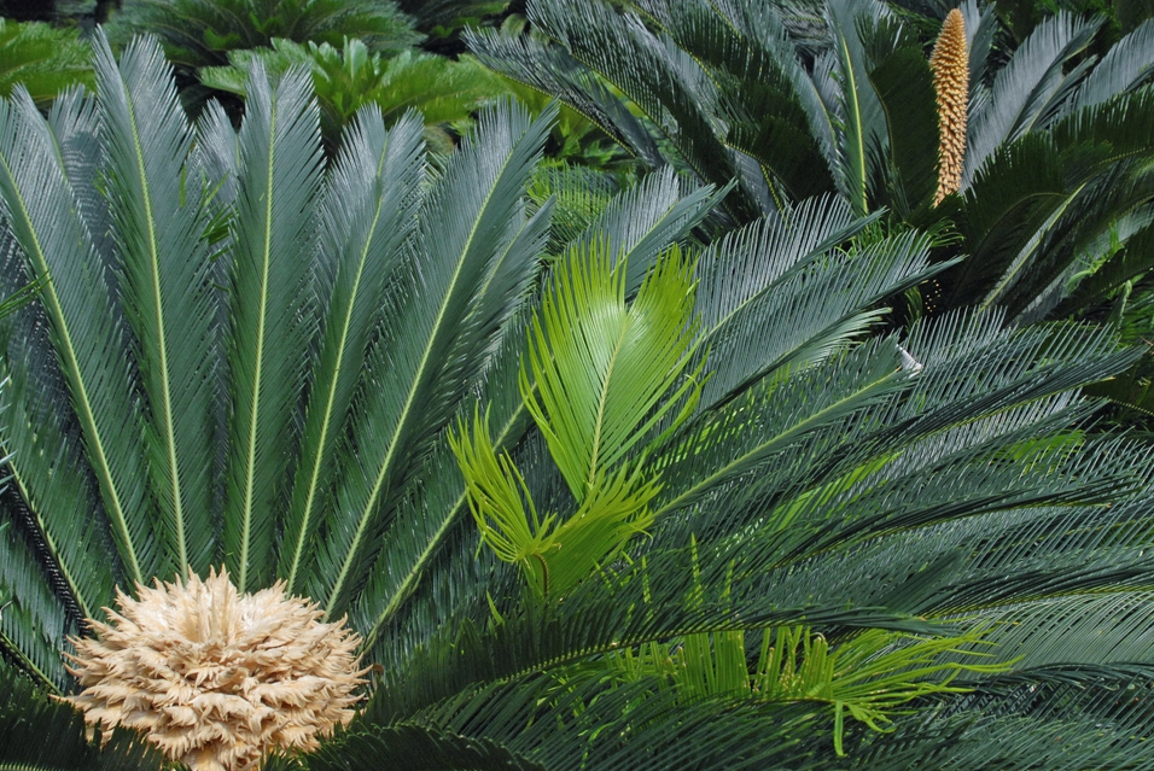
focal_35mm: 45
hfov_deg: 43.6
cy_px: 383
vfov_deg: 29.9
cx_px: 582
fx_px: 1444
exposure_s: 1/320
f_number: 9
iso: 400
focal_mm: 28
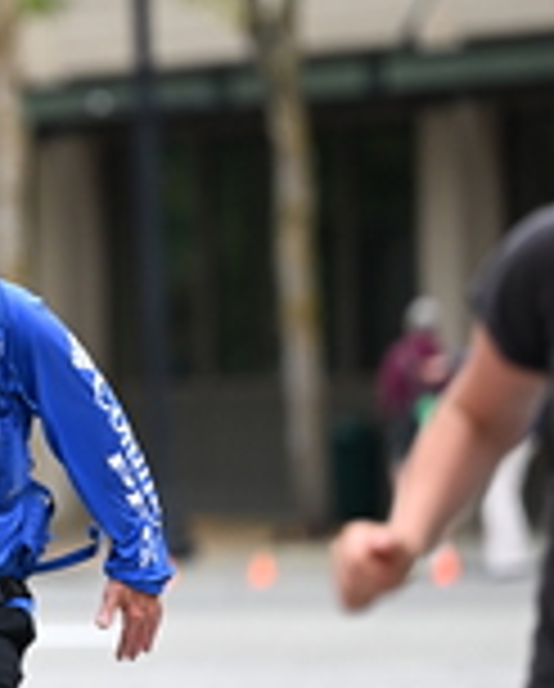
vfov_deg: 3.4
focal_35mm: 572
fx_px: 11688
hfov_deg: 2.7
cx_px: -160
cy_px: 247
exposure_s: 1/2000
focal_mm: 170
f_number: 2.8
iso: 640
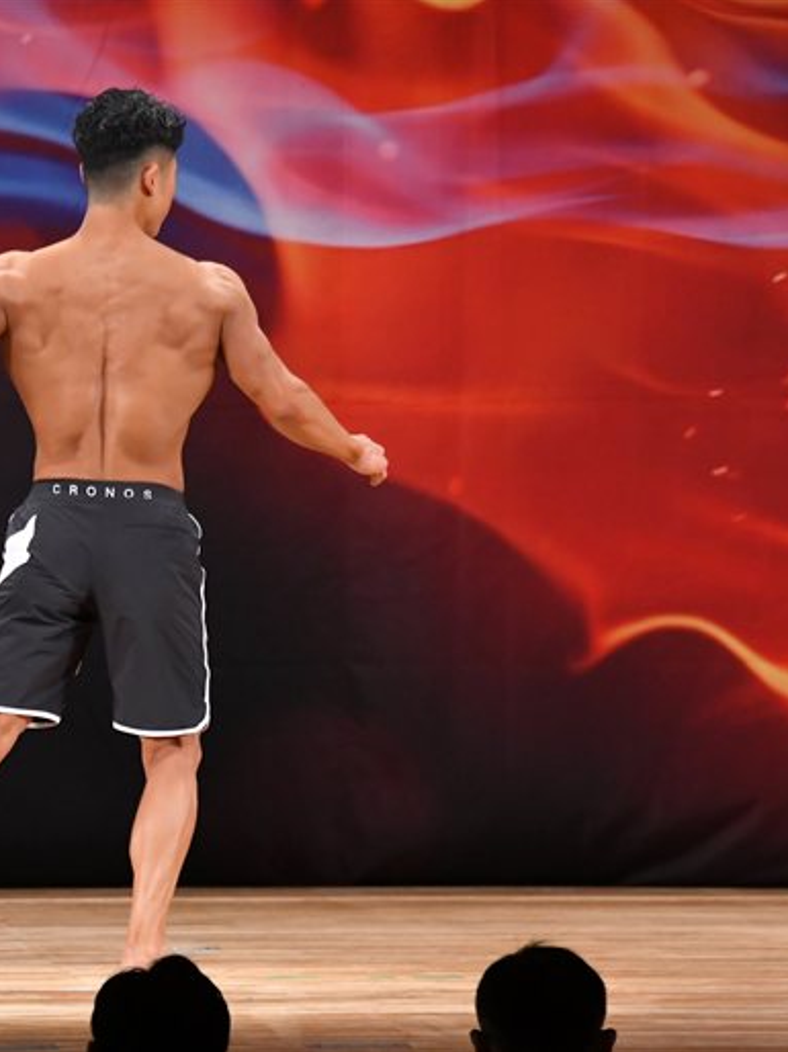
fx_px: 10571
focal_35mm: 348
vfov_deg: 5.7
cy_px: 526
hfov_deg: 4.3
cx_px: 34
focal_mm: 160
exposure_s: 1/400
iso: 3200
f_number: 5.6
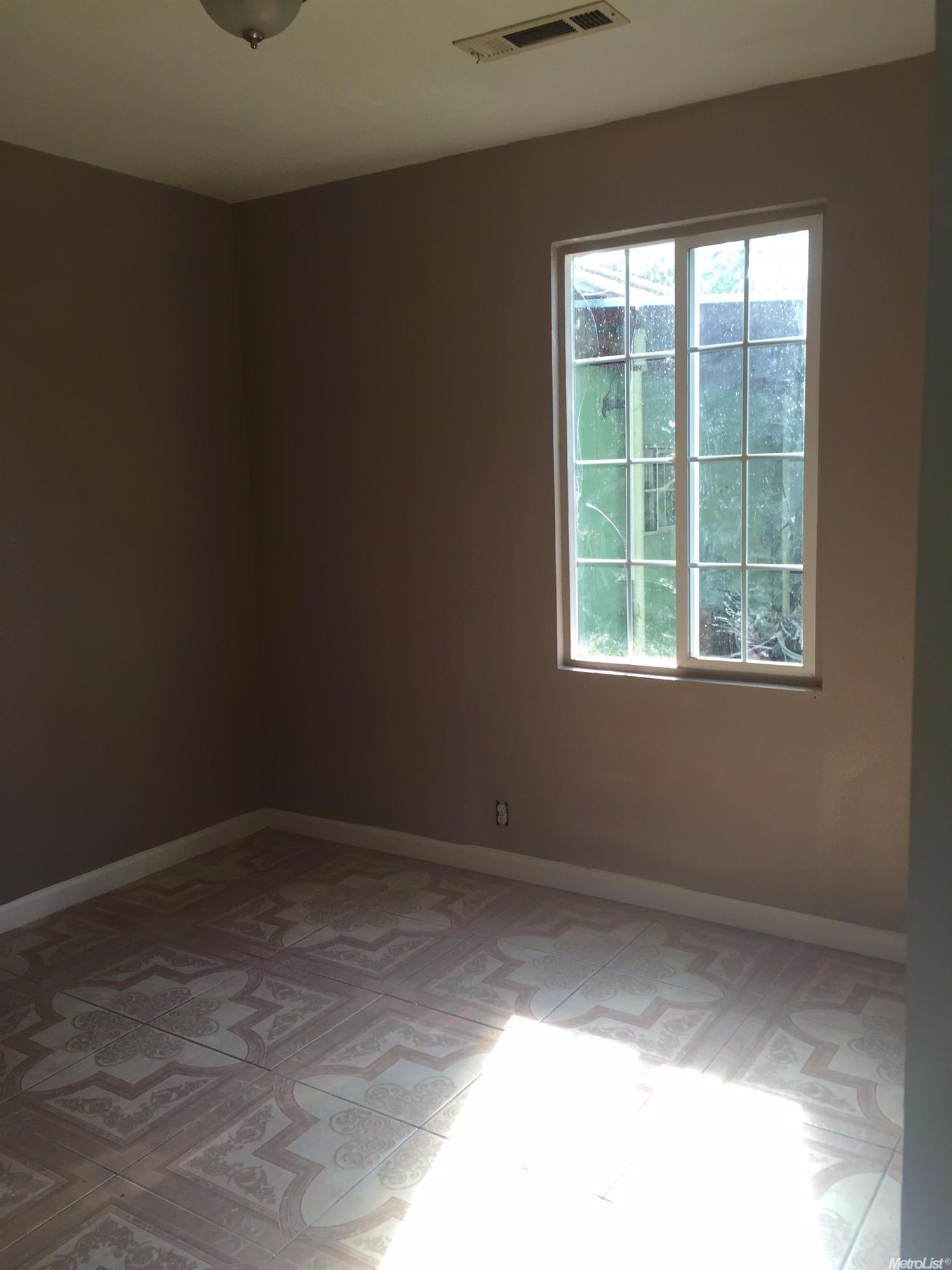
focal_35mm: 29
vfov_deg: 61.7
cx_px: 476
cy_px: 635
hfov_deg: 48.2
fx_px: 1063
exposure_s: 1/120
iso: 40
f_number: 2.2
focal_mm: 4.15
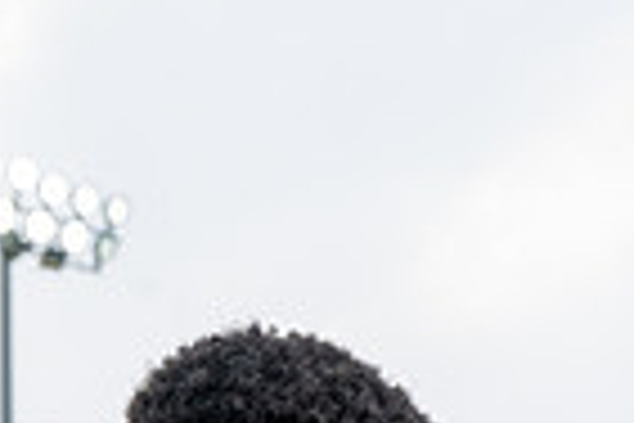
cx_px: 157
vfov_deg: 8.9
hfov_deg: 14.6
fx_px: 2465
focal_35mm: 140
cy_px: 986
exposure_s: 1/250
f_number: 6.3
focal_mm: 44
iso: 160
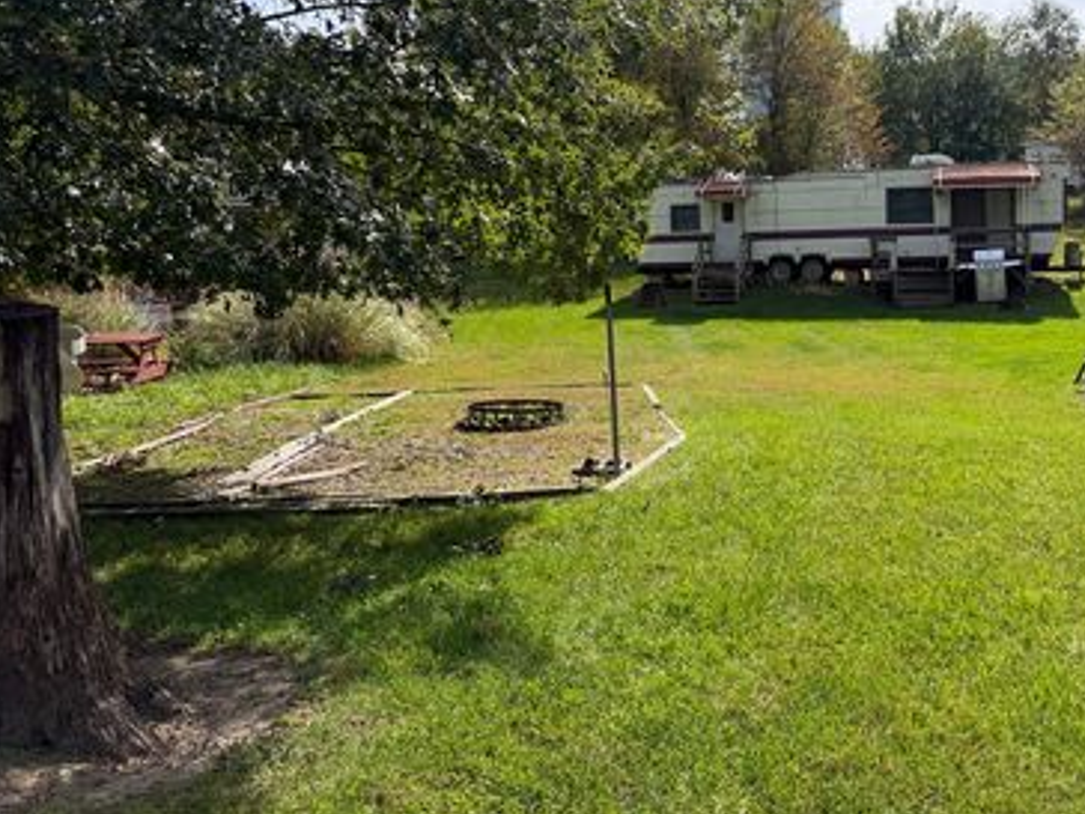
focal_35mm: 33
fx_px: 1034
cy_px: 282
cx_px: 721
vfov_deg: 42.5
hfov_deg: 54.3
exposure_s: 1/3759
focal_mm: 6.76
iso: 125
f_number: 1.78
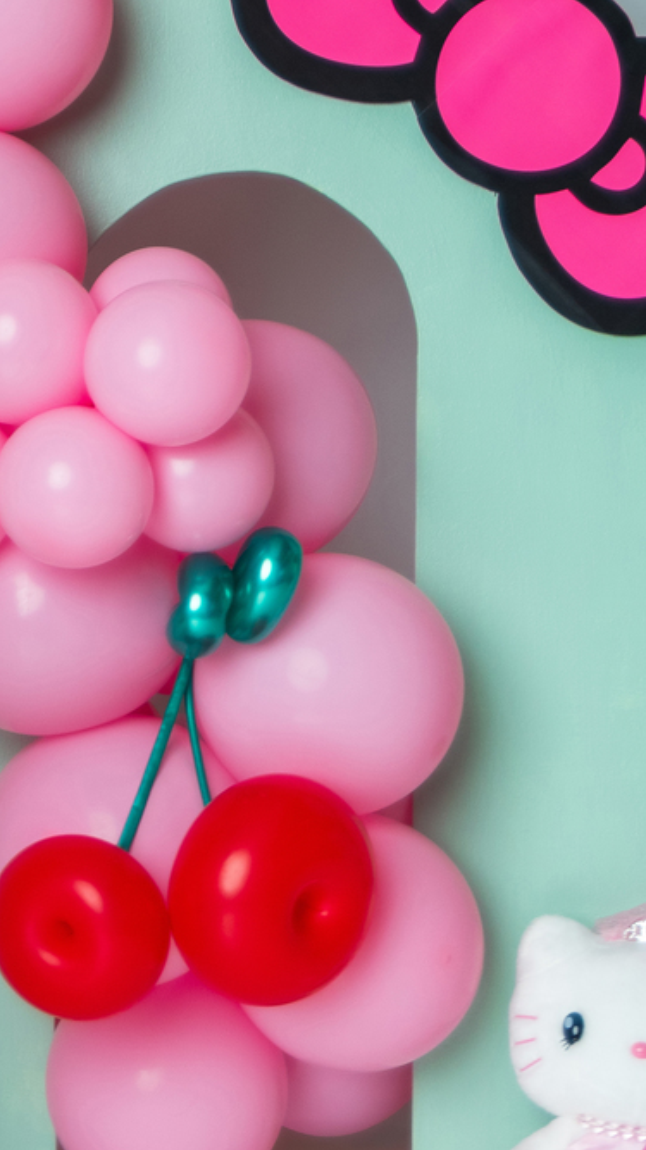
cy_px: 405
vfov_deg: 21.5
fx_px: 3016
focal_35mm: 99
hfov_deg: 11.8
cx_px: -243
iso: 250
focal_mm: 35
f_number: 4
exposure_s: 1/160
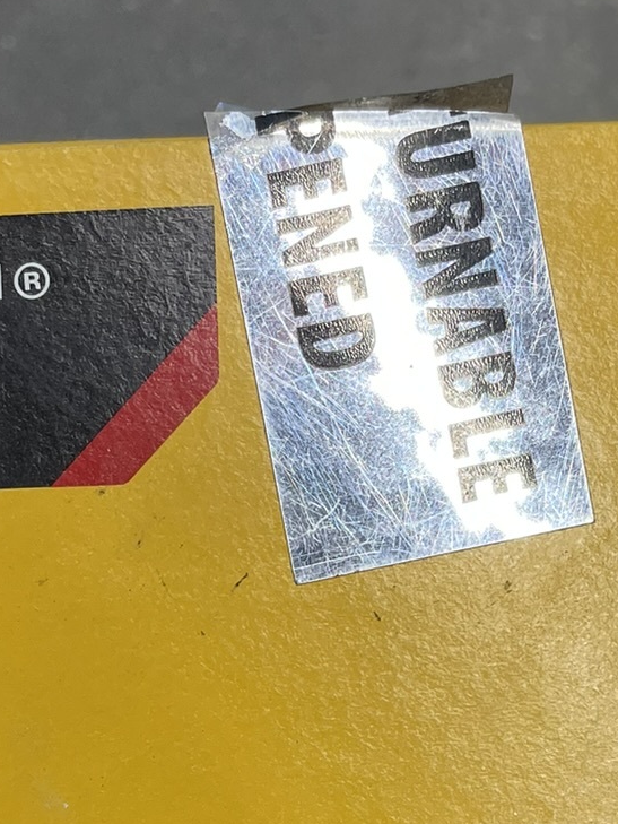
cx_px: 237
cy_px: 892
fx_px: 1737
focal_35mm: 73
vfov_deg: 24.9
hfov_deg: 20.1
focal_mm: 4.2
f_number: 1.6
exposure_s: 1/120
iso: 64
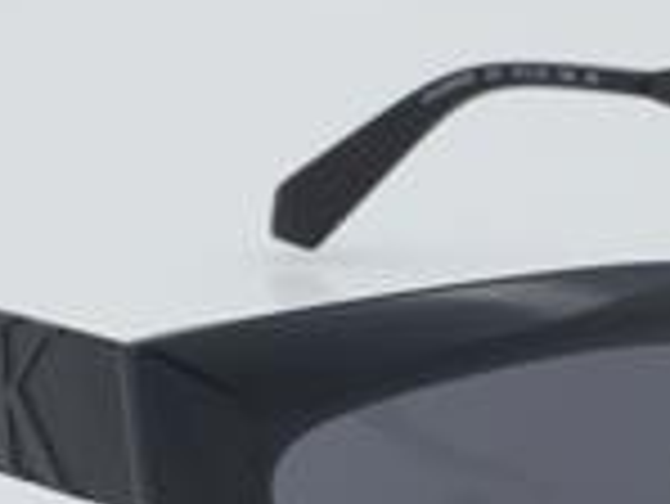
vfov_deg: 7.7
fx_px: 3739
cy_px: 396
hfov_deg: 10.2
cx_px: 382
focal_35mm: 193
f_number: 32
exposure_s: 1/4
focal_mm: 50
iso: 100
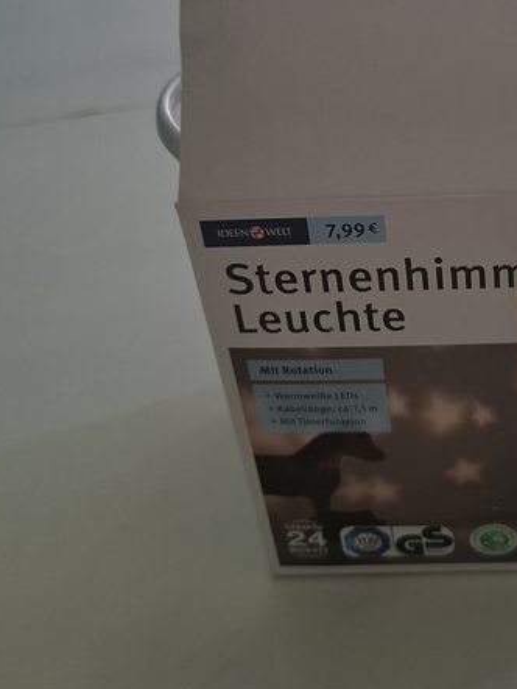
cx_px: 464
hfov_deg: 32.0
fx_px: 855
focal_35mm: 43
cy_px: 193
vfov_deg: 42.8
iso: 50
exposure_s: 1/100
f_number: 1.8
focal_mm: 5.54
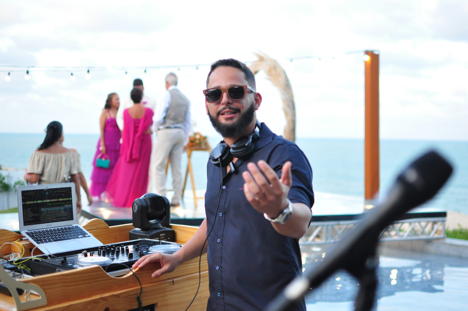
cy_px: 156
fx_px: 682
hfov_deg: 37.9
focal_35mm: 52
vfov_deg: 25.7
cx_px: 234
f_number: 1.8
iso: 1000
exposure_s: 1/1250
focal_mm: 35
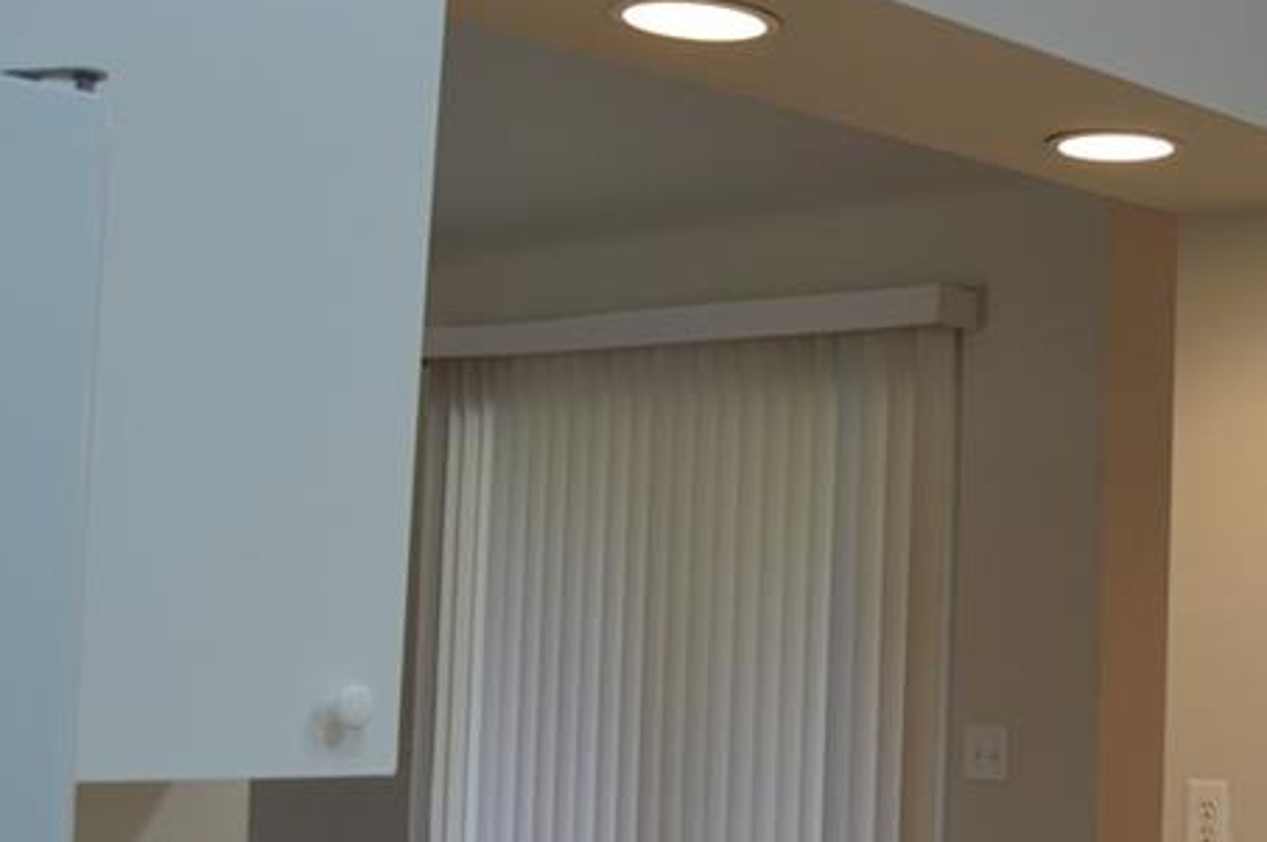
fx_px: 2145
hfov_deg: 31.6
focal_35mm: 61
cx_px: 1110
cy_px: 450
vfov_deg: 22.2
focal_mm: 18
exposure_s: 1/80
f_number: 4.5
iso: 400
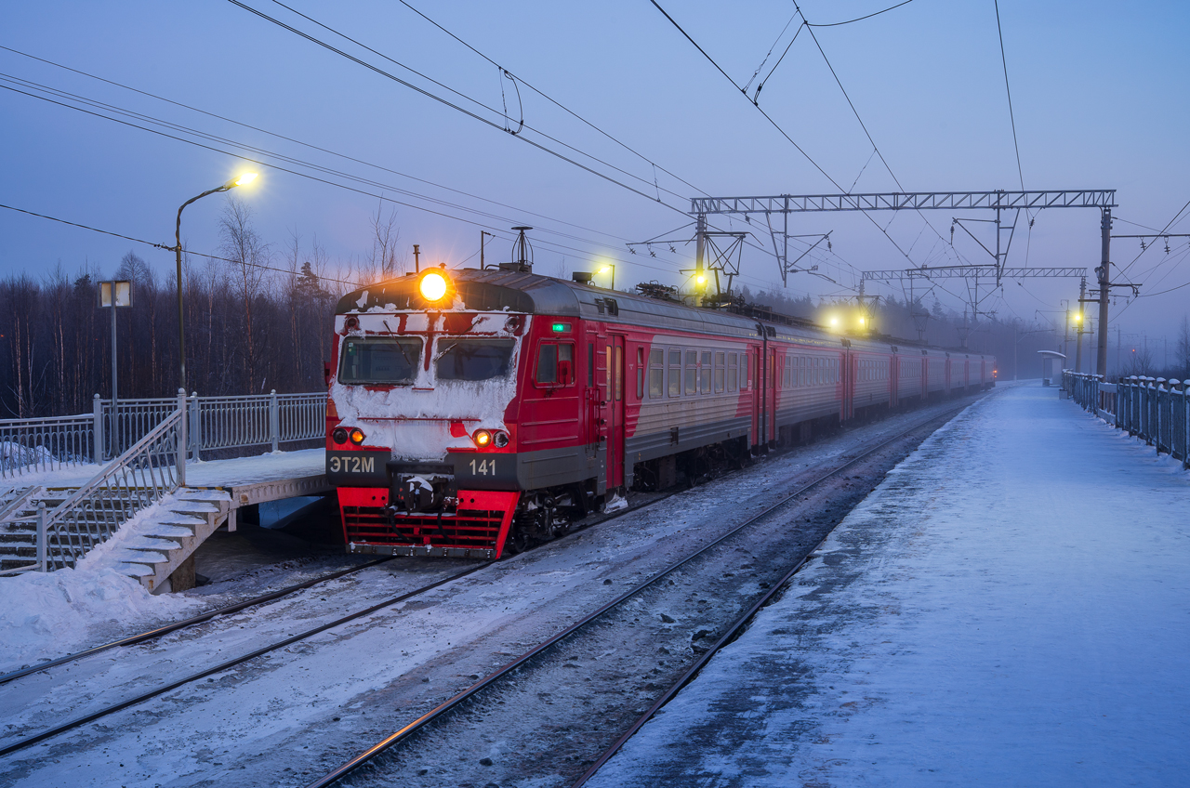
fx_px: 1419
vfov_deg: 31.1
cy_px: 394
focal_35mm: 43
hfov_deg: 45.5
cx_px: 595
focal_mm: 43
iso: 100
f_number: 14
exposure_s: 1.6
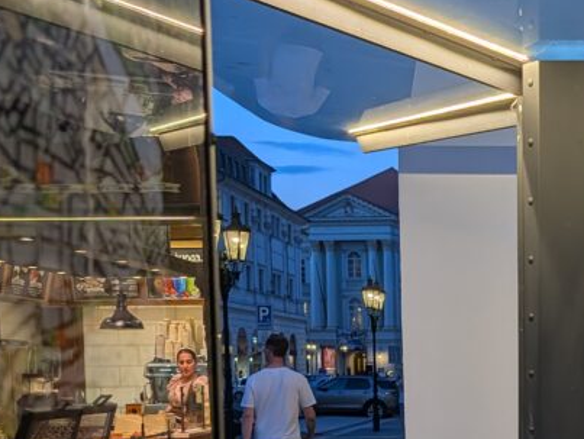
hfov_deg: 29.6
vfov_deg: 22.9
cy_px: 459
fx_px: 1030
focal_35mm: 61
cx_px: 583
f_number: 1.68
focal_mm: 6.9
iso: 53
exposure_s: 1/216
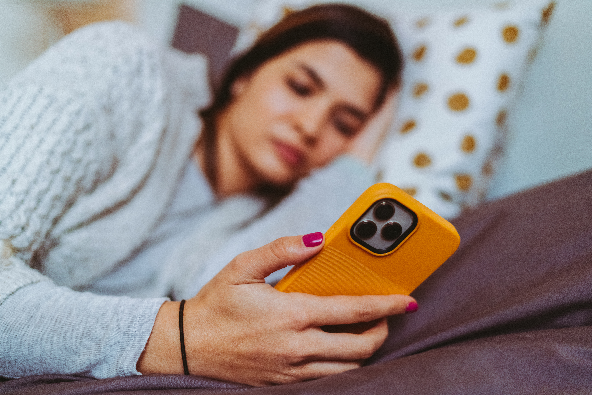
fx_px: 576
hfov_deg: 54.4
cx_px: 296
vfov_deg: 37.9
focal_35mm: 35
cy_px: 198
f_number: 1.4
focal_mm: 35
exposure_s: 1/400
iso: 320
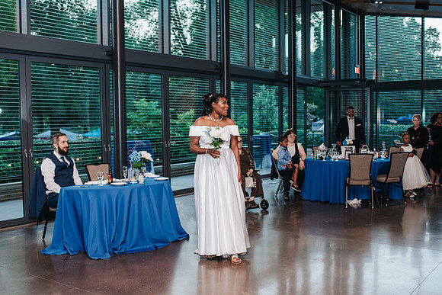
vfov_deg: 31.9
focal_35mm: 42
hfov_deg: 46.4
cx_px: 224
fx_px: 516
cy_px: 156
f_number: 2.8
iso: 720
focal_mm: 35
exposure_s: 1/160
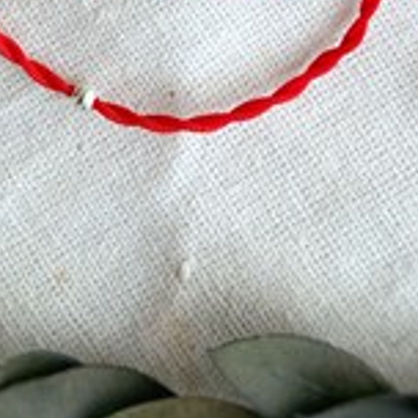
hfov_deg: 19.3
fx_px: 1230
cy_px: -188
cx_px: 176
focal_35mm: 90
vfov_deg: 17.5
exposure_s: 1/122
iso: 25
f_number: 1.8
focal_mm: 3
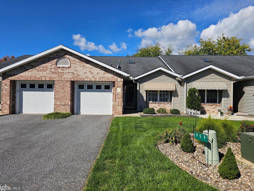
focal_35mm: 24
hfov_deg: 71.6
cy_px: 93
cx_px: 122
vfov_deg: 56.8
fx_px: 176
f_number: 1.7
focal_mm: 6.3
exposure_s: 1/1384
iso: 10
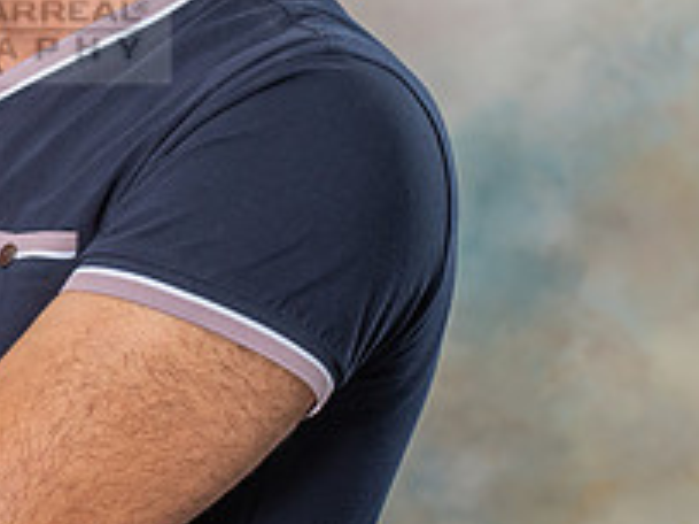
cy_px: 101
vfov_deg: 3.1
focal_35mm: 475
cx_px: -234
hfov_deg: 4.2
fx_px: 9586
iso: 200
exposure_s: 1/125
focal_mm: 125
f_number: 5.6
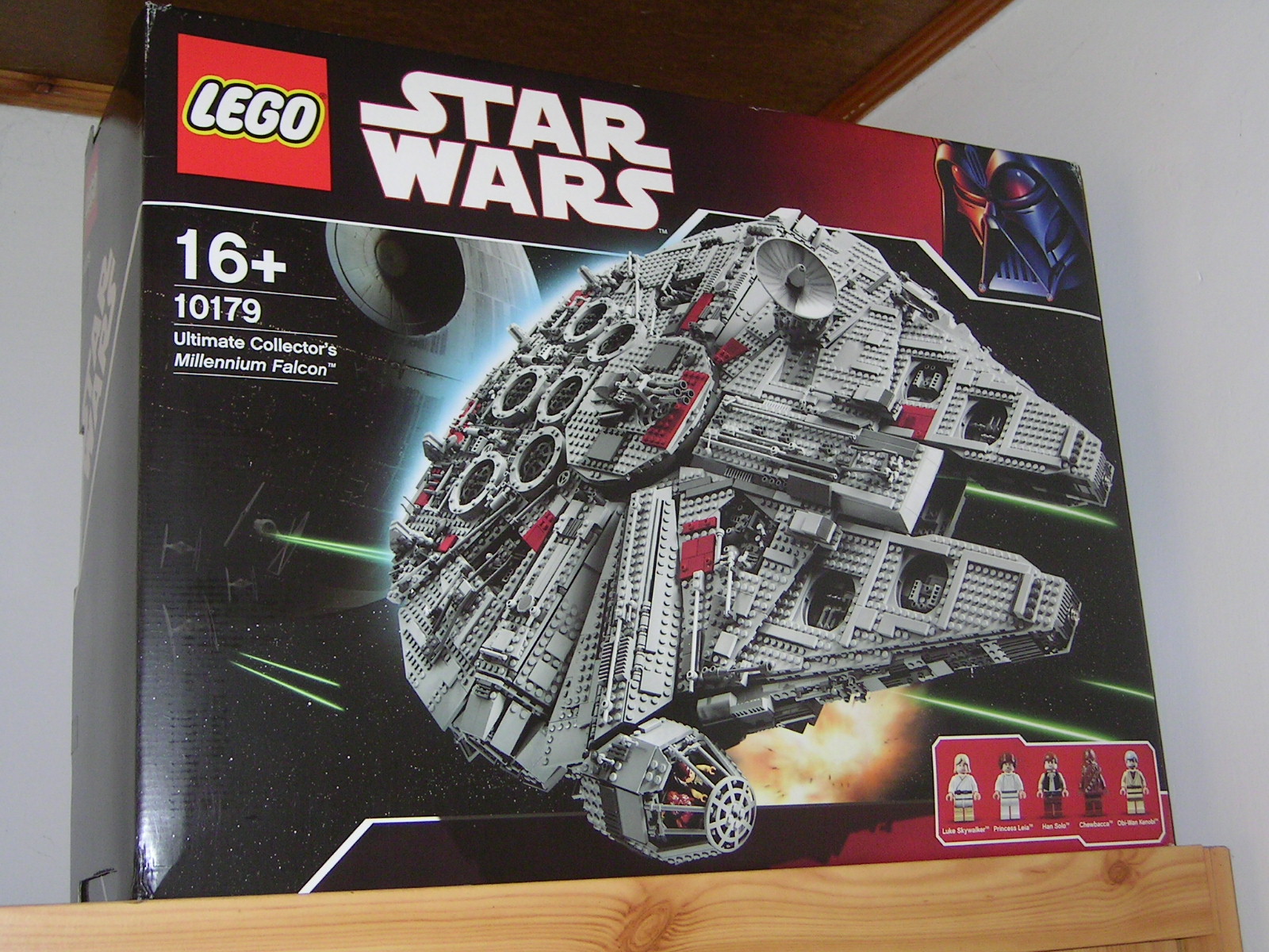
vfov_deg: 32.9
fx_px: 1613
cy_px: 476
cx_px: 634
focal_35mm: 44
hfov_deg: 42.9
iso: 100
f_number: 3.3
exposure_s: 1/37
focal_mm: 6.9
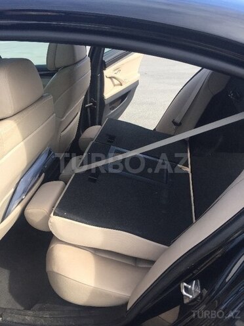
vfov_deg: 61.7
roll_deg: +3.0
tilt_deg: -26.4
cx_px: 122
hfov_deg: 48.2
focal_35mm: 29
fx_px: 273
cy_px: 163
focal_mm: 4.15
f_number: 2.2
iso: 32
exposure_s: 1/534
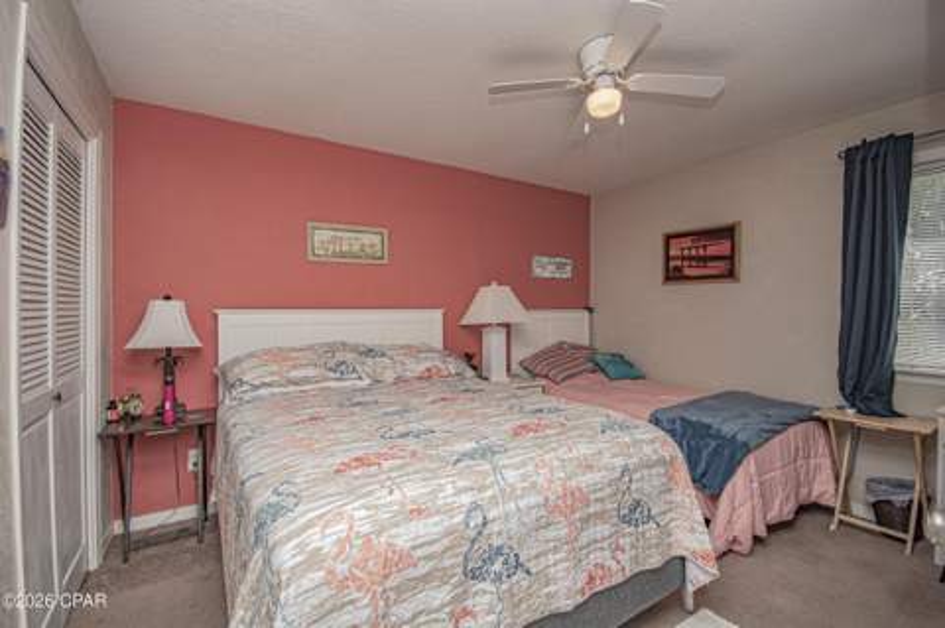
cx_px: 472
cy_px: 314
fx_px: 393
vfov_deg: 77.2
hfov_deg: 100.4
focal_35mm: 15
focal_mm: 10
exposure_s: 1/125
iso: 400
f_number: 7.1
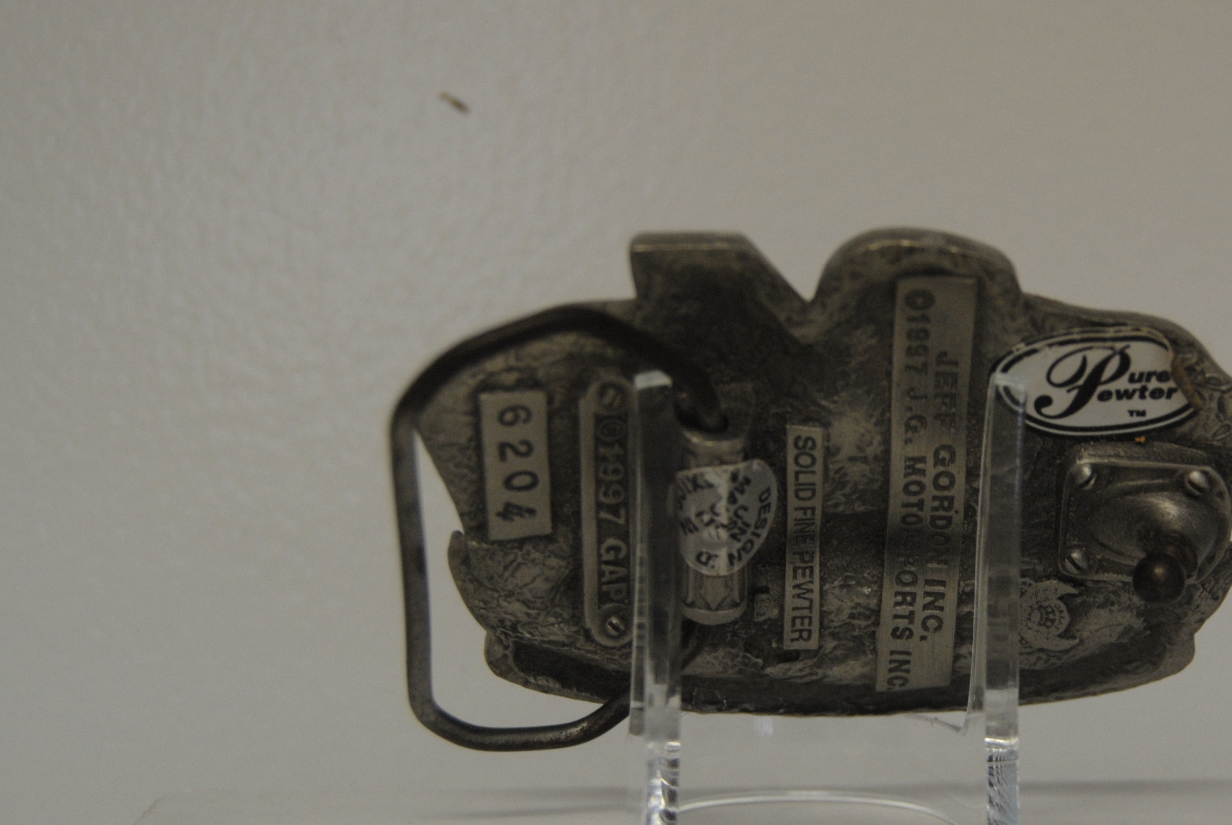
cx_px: 900
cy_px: 495
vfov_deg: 16.7
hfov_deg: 24.5
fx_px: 2809
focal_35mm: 82
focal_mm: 32
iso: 400
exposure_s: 1/80
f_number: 4.5
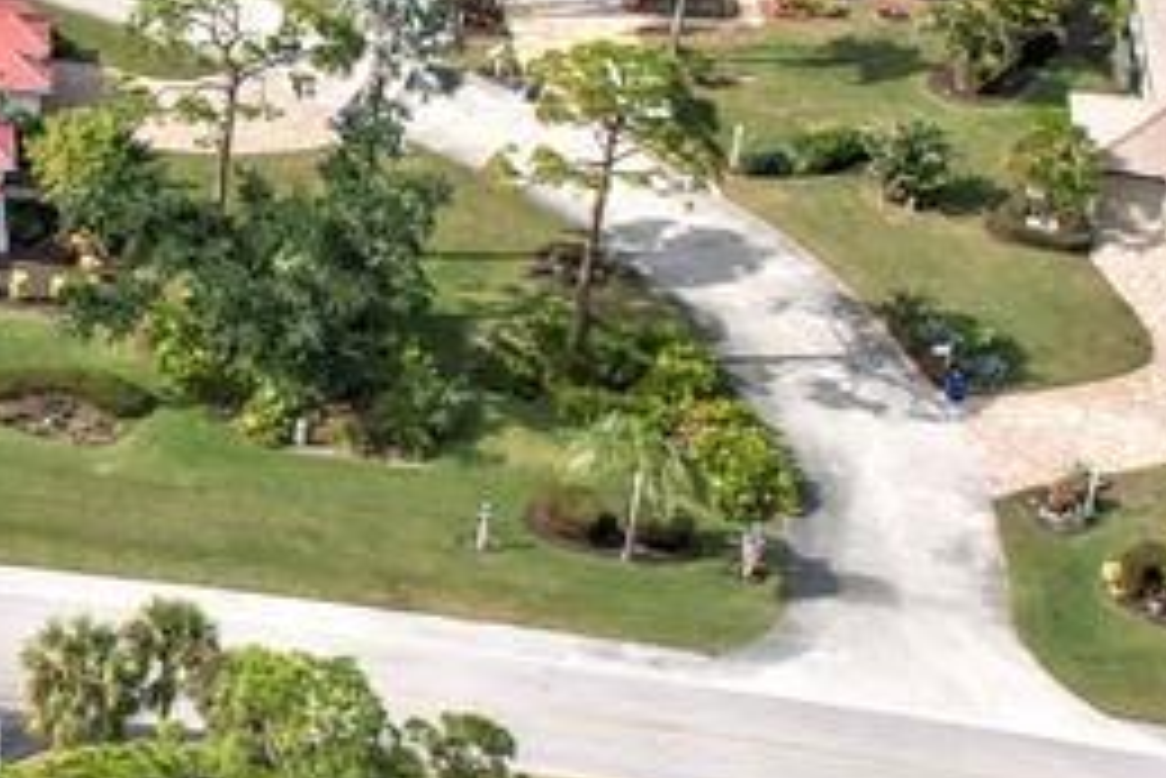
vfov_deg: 10.0
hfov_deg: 12.9
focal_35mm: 136
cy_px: -106
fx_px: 4407
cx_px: -1252
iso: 100
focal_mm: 8.4
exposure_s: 1/2000
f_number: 2.8
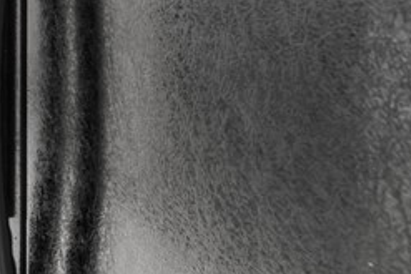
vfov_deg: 14.5
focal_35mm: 79
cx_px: -472
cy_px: -267
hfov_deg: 16.8
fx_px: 902
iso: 400
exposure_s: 1/400
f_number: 8
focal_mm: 18
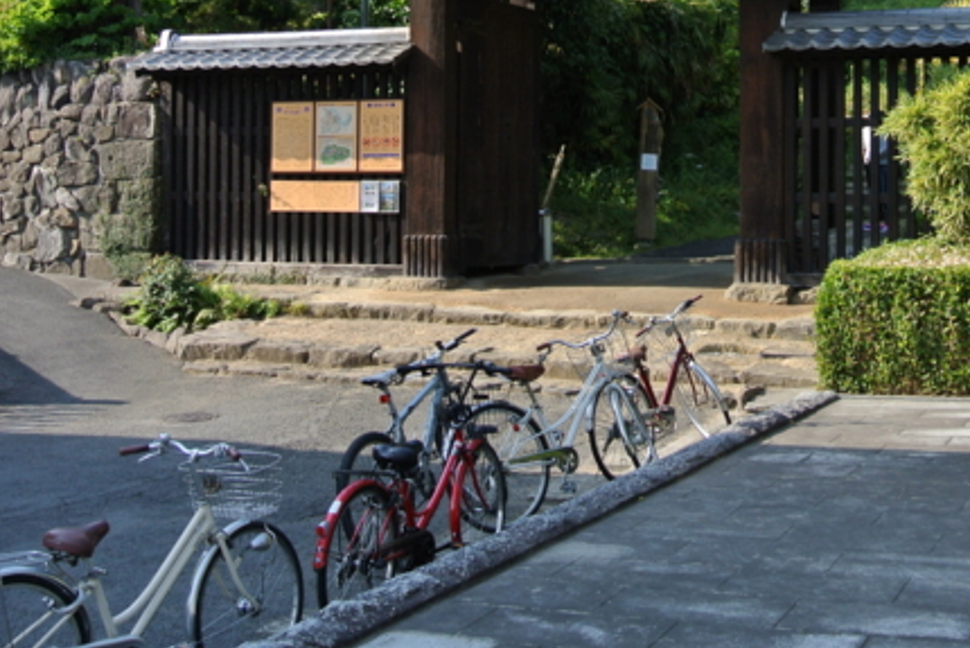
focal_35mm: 54
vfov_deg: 24.4
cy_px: 77
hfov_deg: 35.8
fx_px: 1455
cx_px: 753
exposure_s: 1/500
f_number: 3.5
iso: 100
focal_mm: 11
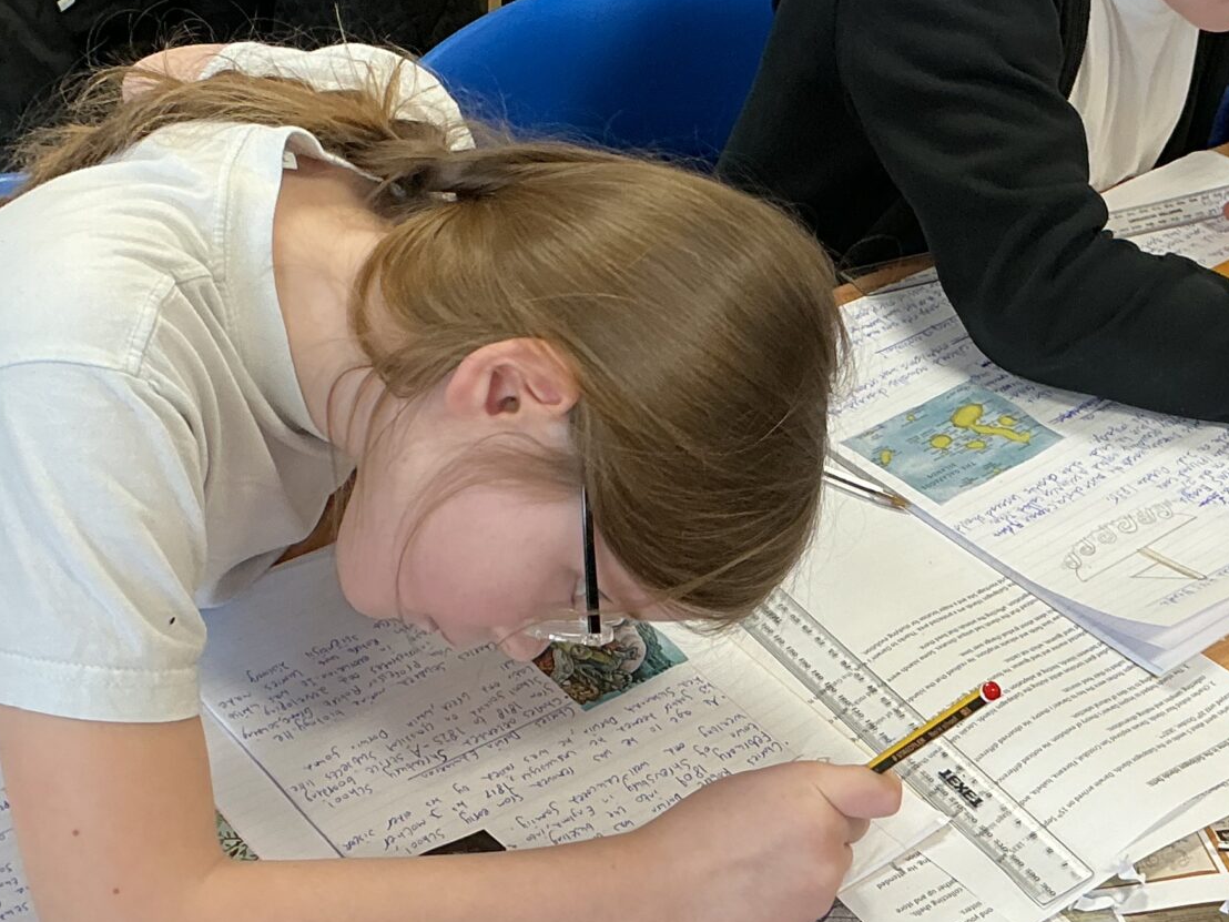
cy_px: 438
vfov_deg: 21.9
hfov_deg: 28.9
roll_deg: -6.1
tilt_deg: -35.0
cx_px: 710
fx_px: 2379
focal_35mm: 67
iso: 50
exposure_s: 1/50
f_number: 1.8
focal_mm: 3
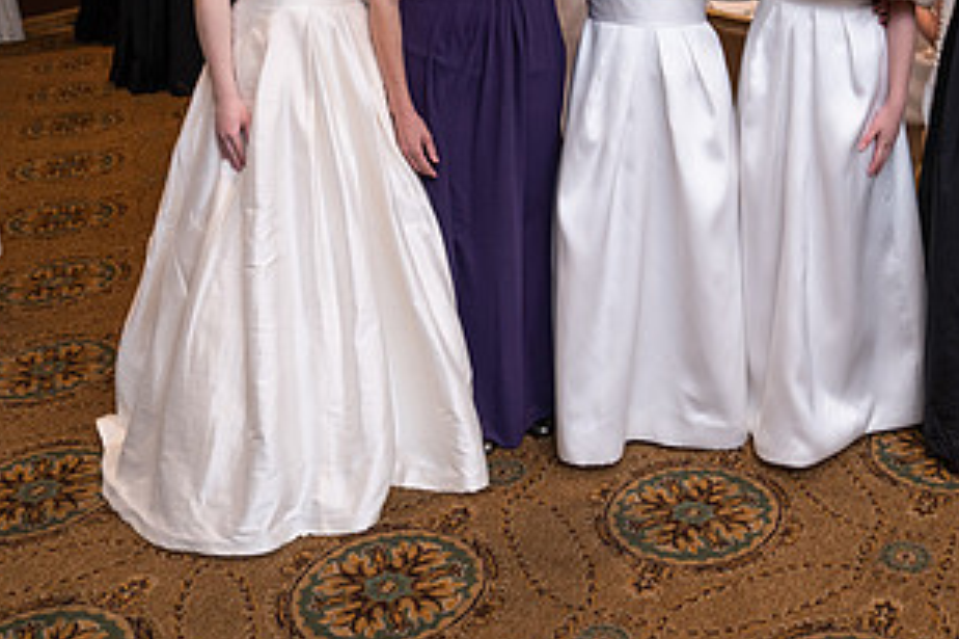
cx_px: 707
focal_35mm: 49
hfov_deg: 39.4
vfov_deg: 26.9
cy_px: 111
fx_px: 1305
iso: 800
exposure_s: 1/80
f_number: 3.5
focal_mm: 26
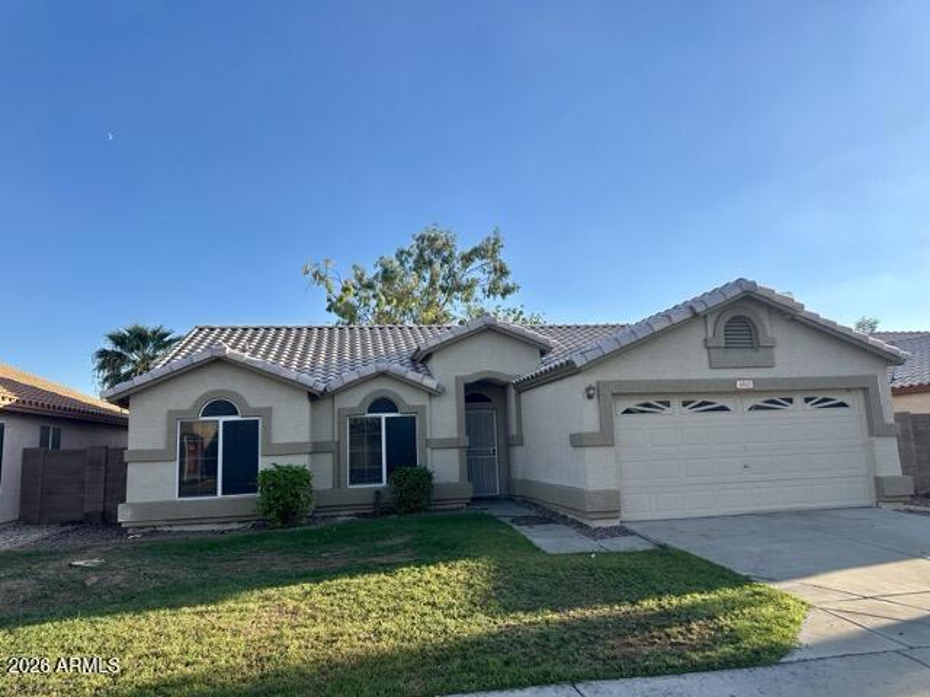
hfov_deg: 71.6
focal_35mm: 24
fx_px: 645
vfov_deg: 56.8
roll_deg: +1.9
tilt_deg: +9.2
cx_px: 465
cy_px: 348
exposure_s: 1/2967
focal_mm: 6.86
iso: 80
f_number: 1.78
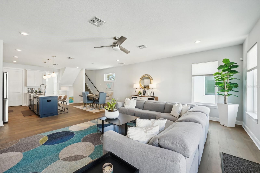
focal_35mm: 14
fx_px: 101
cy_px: 86
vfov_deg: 81.2
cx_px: 130
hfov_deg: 104.3
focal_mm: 14
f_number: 8
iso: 500
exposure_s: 1/50
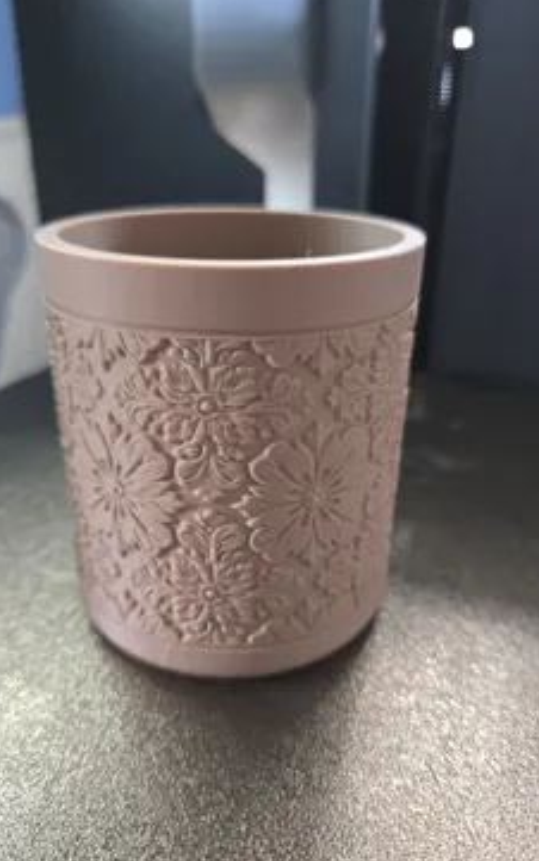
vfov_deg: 68.3
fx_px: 634
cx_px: 270
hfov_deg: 46.1
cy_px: 463
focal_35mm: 27
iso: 1000
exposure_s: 1/60
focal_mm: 5.4
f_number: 1.8
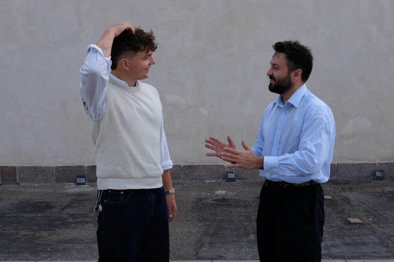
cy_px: 129
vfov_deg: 24.2
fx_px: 613
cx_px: 199
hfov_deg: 35.6
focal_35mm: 56
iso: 800
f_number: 8
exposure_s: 1/800
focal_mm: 35
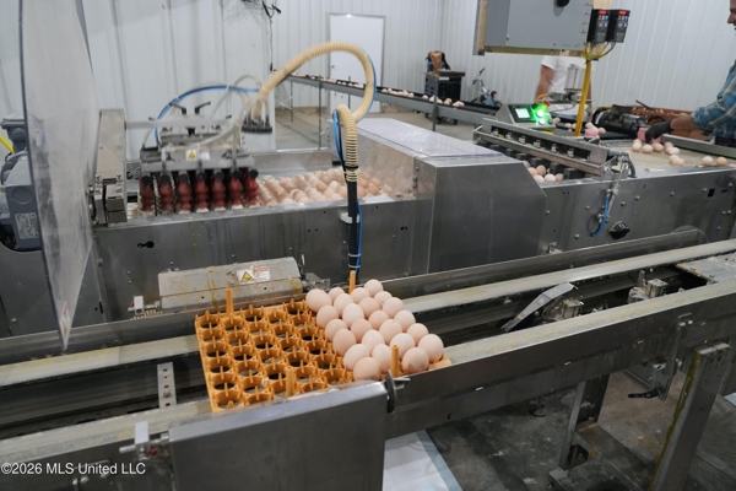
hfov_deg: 73.7
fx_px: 491
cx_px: 368
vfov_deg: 53.1
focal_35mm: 24
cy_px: 246
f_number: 5
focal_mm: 24
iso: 3200
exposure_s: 1/25
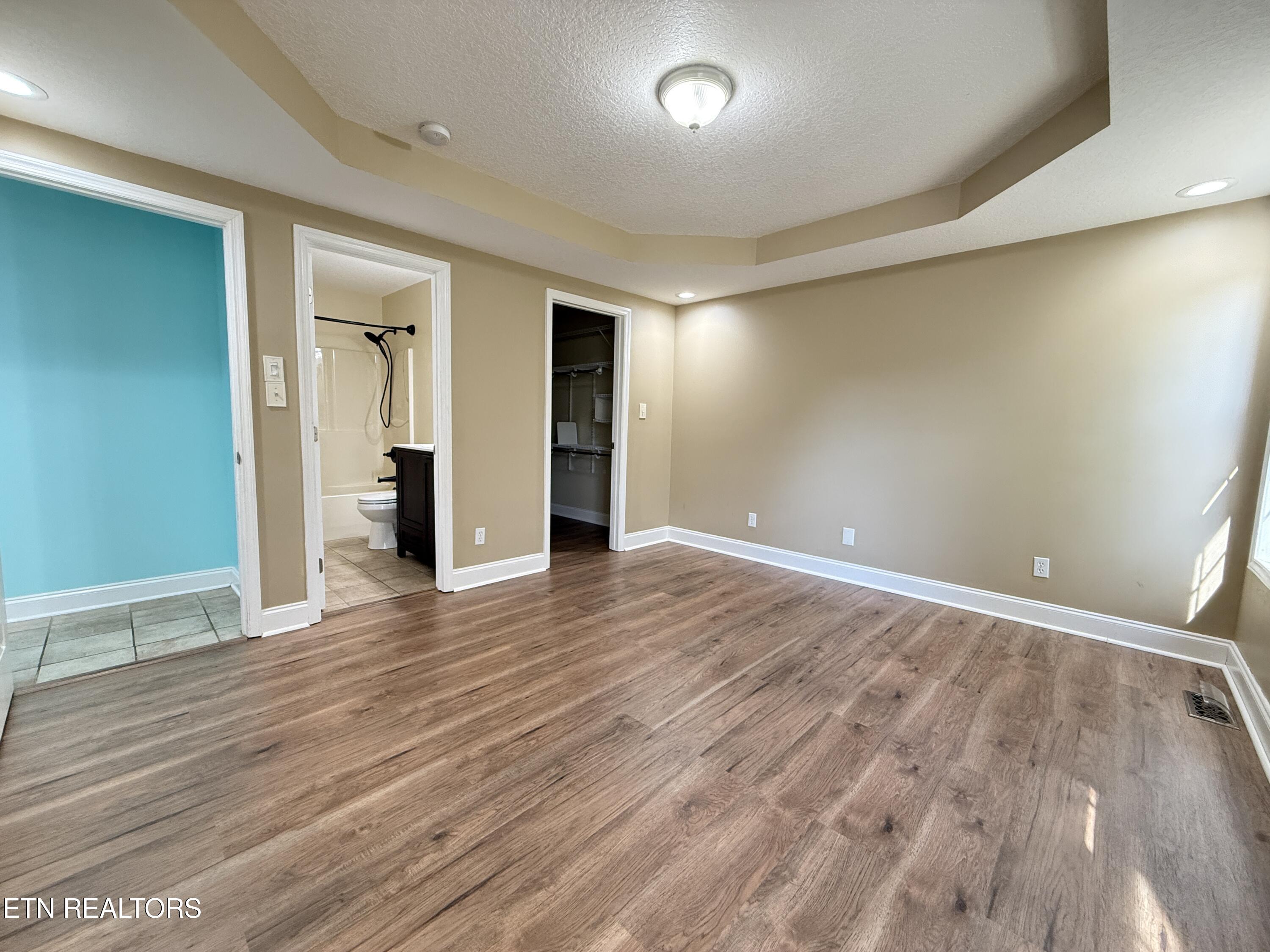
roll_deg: -1.5
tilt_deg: -5.1
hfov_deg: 102.1
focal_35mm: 14
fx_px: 514
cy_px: 476
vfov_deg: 85.7
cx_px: 635
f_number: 2.2
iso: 320
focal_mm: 2.22
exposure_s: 1/60
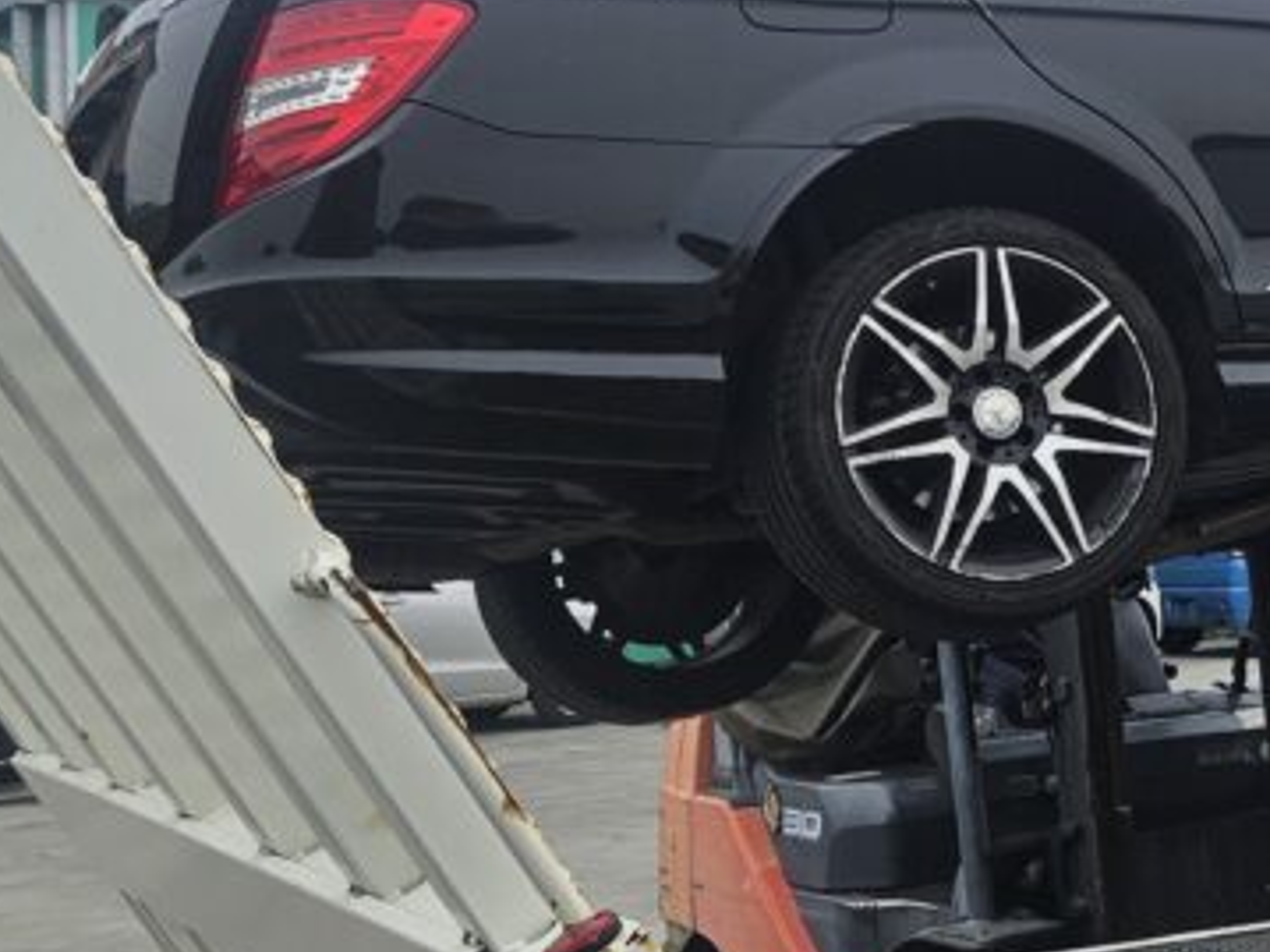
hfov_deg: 43.9
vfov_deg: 33.7
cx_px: 994
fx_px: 1504
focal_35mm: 41
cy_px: 149
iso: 25
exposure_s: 1/833
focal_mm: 5.4
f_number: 1.8
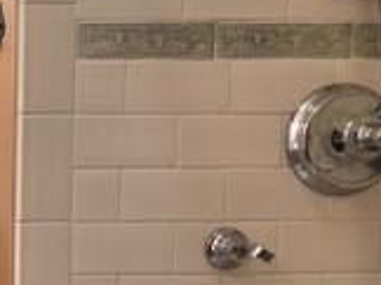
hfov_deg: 23.6
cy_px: 205
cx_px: -223
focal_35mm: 61
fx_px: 670
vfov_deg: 23.8
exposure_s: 1/120
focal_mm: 2.2
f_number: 1.9
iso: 40
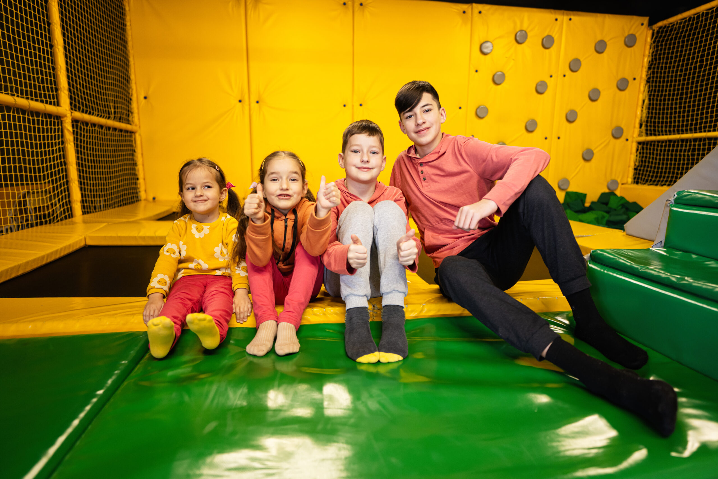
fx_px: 399
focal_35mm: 20
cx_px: 359
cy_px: 240
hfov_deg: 84.0
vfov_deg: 61.9
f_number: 1.8
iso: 400
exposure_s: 1/60
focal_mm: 20
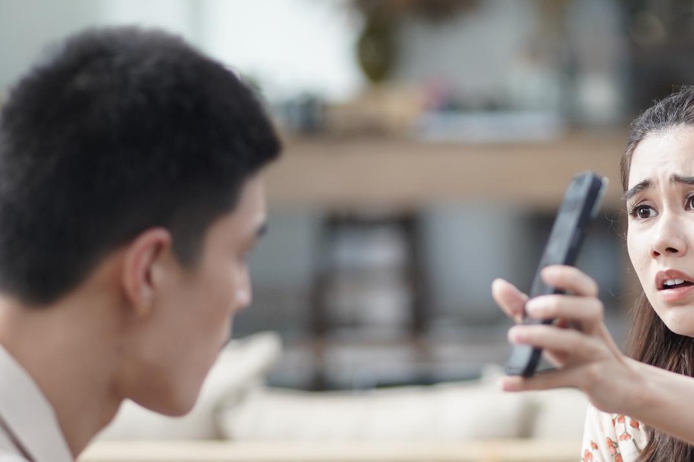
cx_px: 498
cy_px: 333
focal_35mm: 201
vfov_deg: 6.8
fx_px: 3871
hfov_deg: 10.2
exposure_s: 1/200
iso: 800
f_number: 1.8
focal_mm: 85
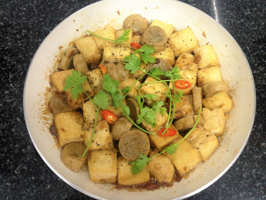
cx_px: 133
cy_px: 100
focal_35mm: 33
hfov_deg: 55.4
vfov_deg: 42.9
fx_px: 254
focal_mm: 4.12
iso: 320
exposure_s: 1/17
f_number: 2.4
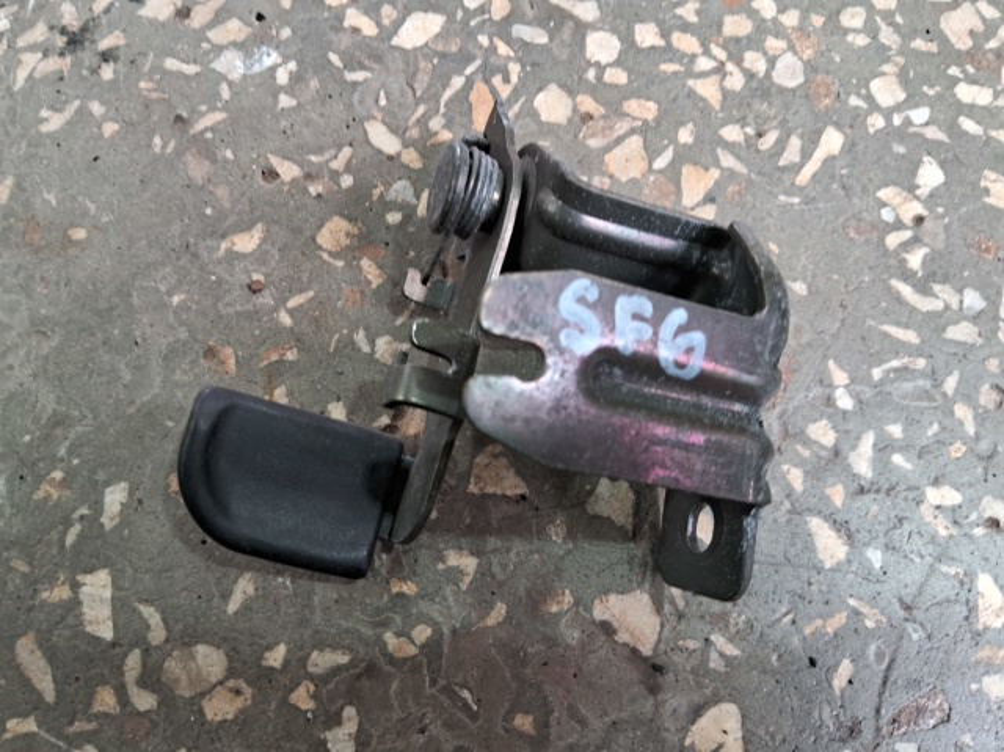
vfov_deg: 53.0
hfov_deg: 67.3
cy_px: 376
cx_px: 502
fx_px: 754
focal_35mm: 26
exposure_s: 1/40
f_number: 1.8
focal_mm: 3.98
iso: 320
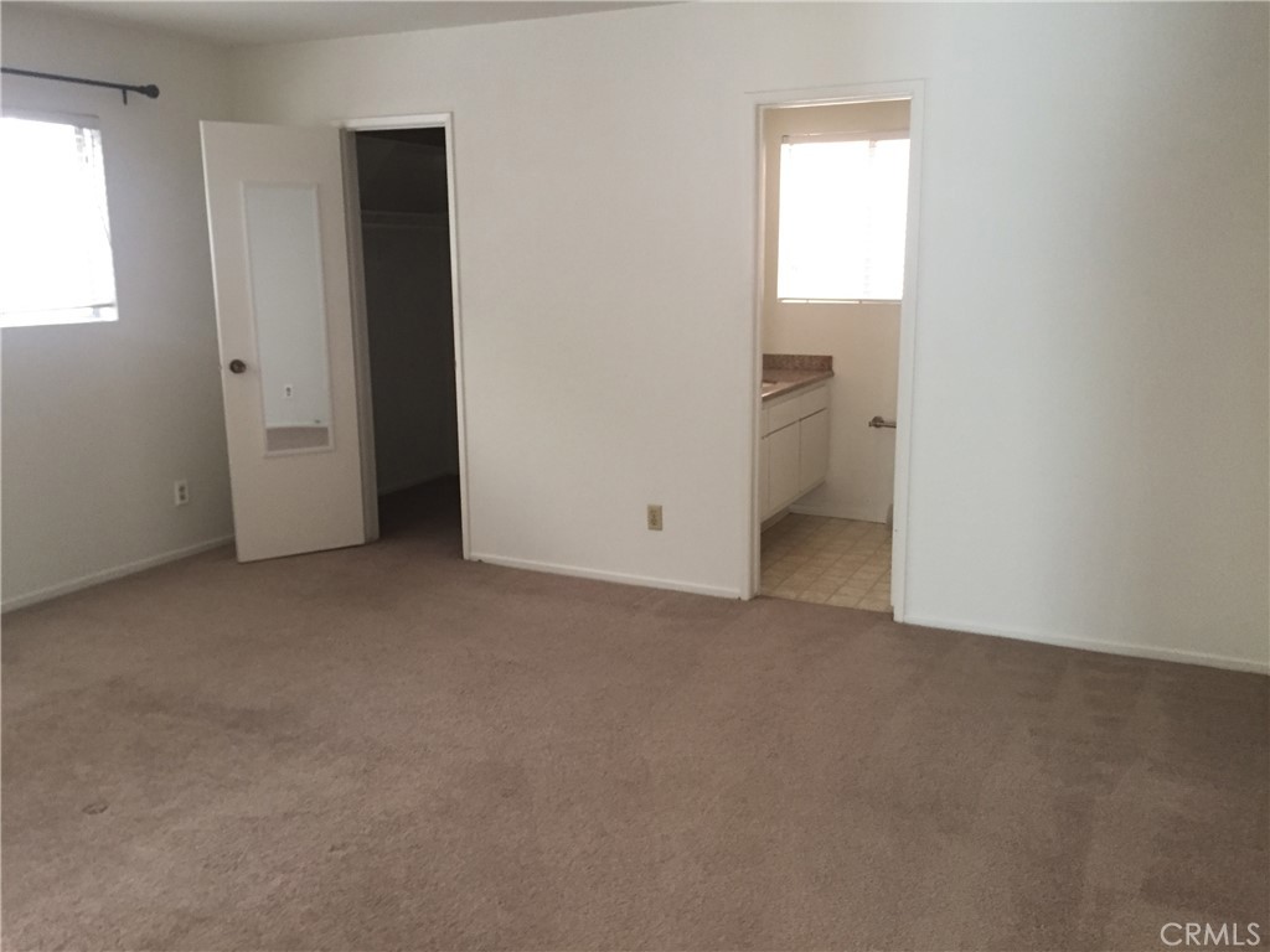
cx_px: 635
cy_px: 476
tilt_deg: -13.1
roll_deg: -0.4
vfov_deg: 48.2
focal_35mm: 29
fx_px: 1064
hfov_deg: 61.7
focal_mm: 4.15
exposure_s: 1/30
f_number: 2.2
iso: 160
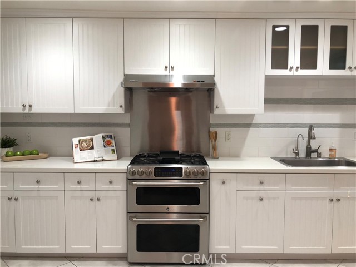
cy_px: 134
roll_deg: +1.4
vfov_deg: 49.7
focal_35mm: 28
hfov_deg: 63.4
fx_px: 288
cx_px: 178
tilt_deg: -3.8
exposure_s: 1/30
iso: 32
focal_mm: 3.99
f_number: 1.8
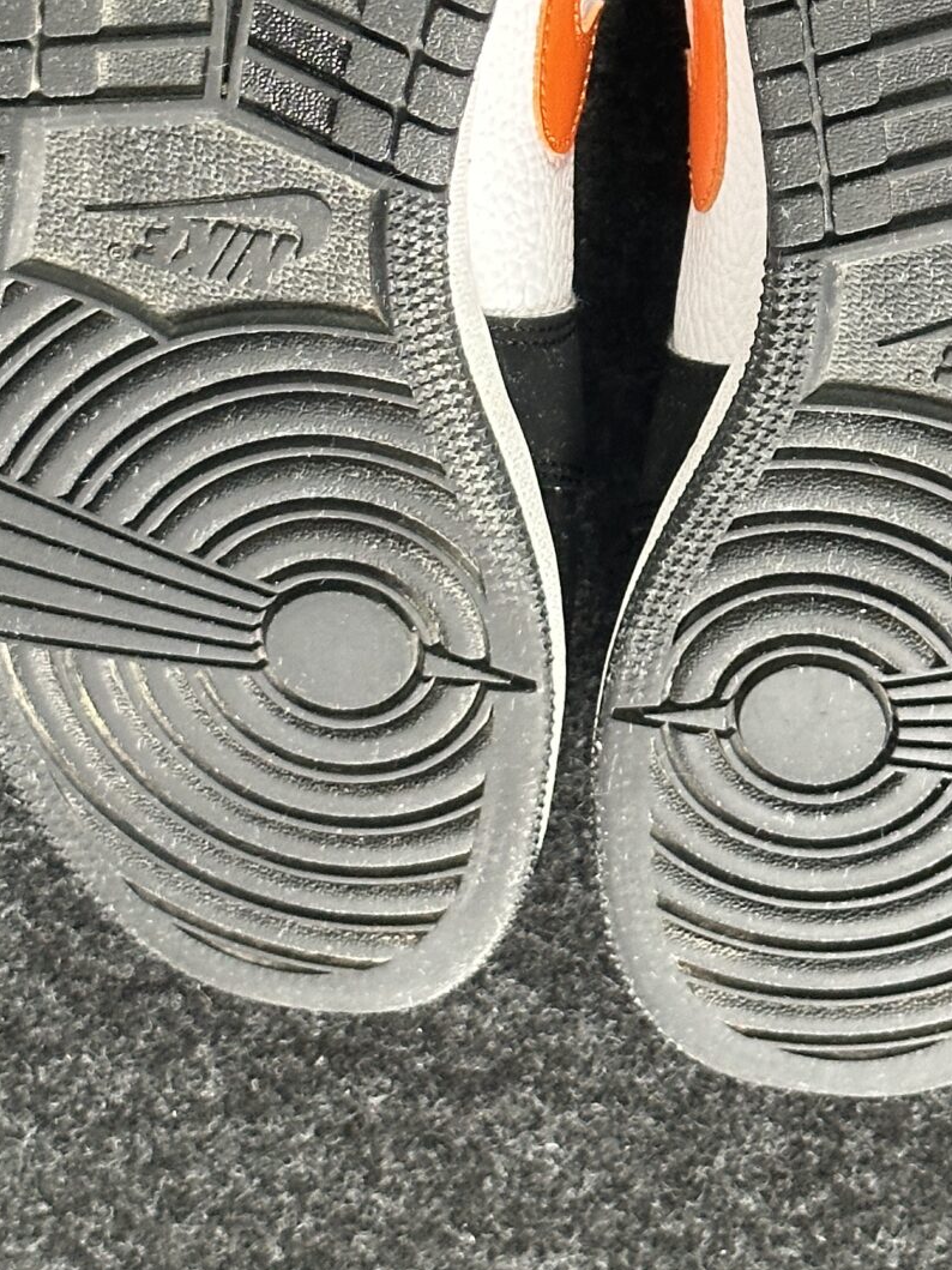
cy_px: 210
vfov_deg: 16.8
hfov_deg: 12.8
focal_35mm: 116
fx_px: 4254
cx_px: 590
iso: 400
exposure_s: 1/33
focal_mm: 6.86
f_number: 1.78
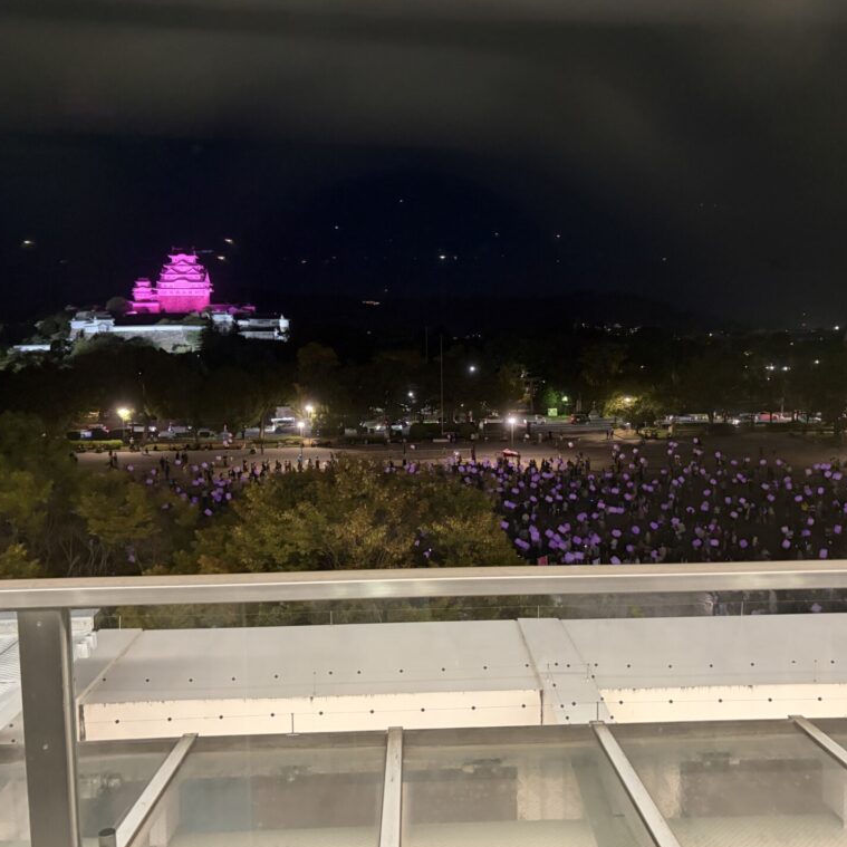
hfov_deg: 52.5
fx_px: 858
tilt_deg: -5.4
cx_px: 437
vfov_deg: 52.5
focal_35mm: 31
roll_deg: +2.2
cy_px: 426
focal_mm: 5.96
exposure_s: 1/30
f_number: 1.6
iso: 640
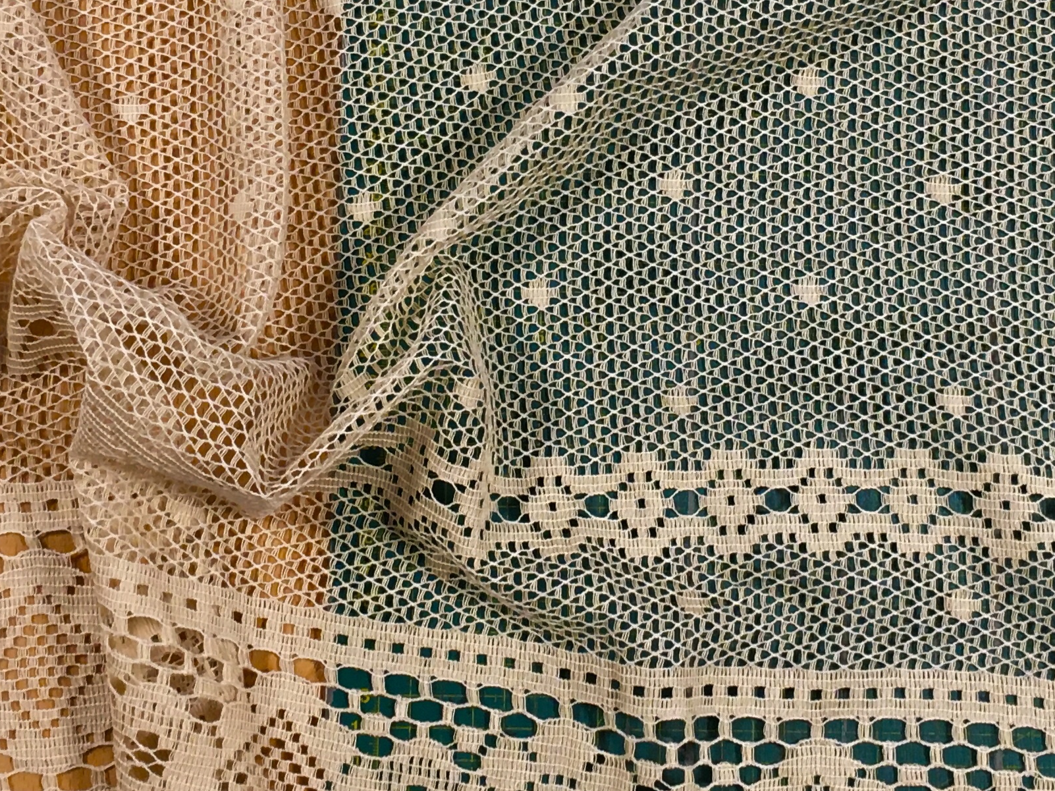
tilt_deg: -81.6
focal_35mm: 73
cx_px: 540
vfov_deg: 19.9
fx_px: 2225
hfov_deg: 26.7
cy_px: 155
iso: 80
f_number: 2.2
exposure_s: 1/33
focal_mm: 4.15
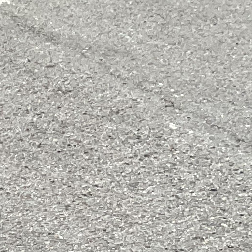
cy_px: 339
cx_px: -430
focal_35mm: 198
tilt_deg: -21.3
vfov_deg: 8.7
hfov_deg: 7.9
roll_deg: +3.9
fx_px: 1631
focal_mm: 3
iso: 16
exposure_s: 1/3322
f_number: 1.8
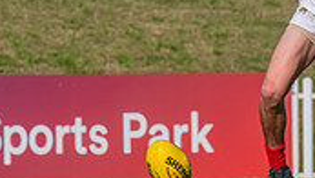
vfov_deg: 0.7
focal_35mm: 1853
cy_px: -7
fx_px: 15504
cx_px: 514
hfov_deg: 1.2
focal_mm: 420
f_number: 14
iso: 800
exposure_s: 1/1600
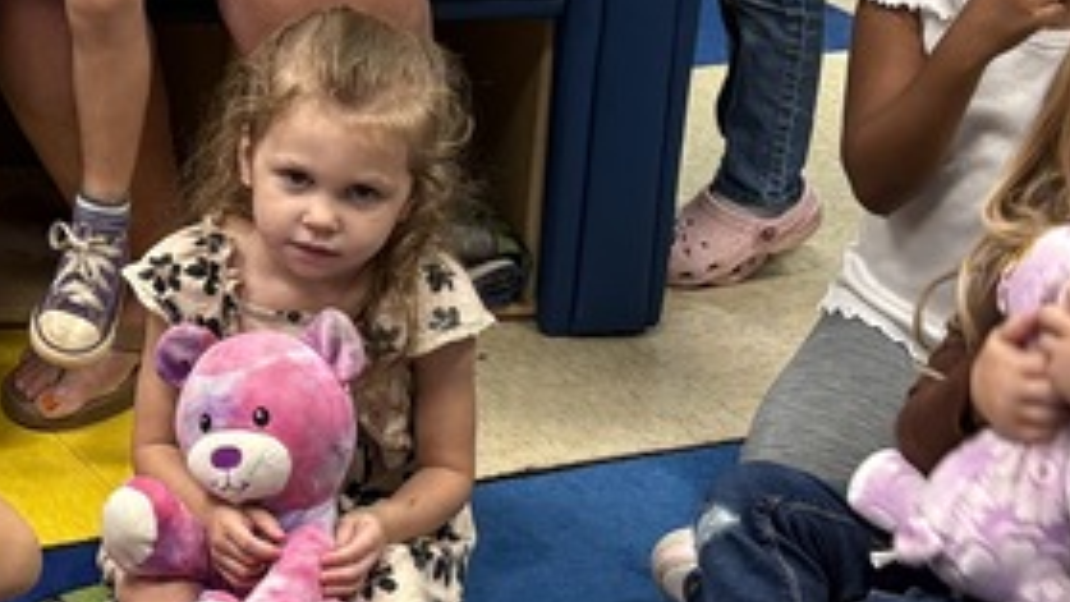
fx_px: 2951
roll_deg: -0.8
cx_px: -19
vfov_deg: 11.6
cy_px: 157
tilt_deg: -19.6
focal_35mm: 104
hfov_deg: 19.9
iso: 160
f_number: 1.6
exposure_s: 1/60
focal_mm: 5.96
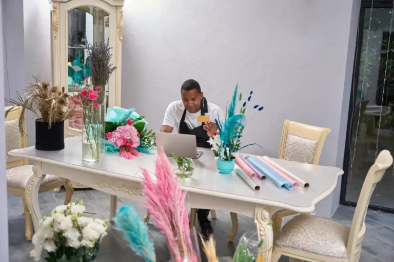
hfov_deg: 45.6
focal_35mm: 43
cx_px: 197
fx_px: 468
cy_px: 131
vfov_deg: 31.3
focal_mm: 42.8
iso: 200
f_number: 2.8
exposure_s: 1/250
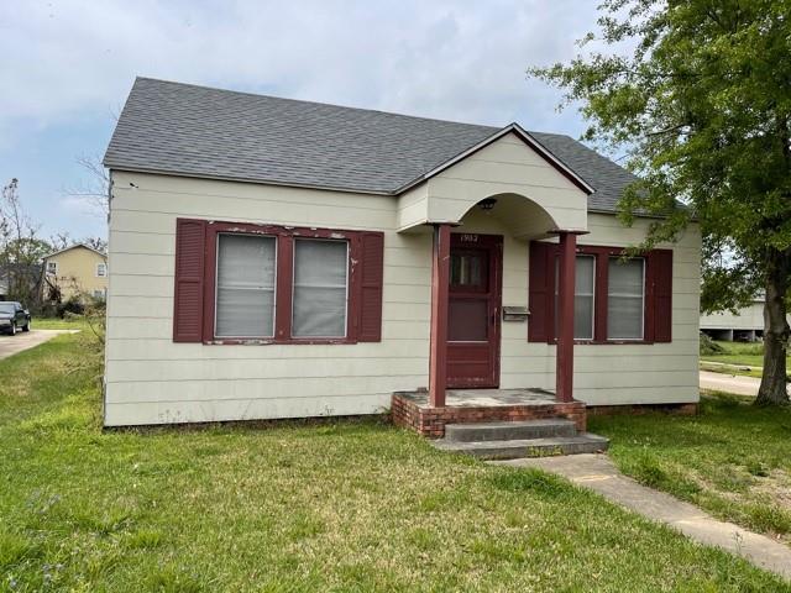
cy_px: 296
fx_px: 594
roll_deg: -2.1
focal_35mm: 26
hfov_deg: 67.3
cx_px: 396
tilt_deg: -0.4
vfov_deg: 53.1
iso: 32
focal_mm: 5.1
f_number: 1.6
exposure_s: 1/3257
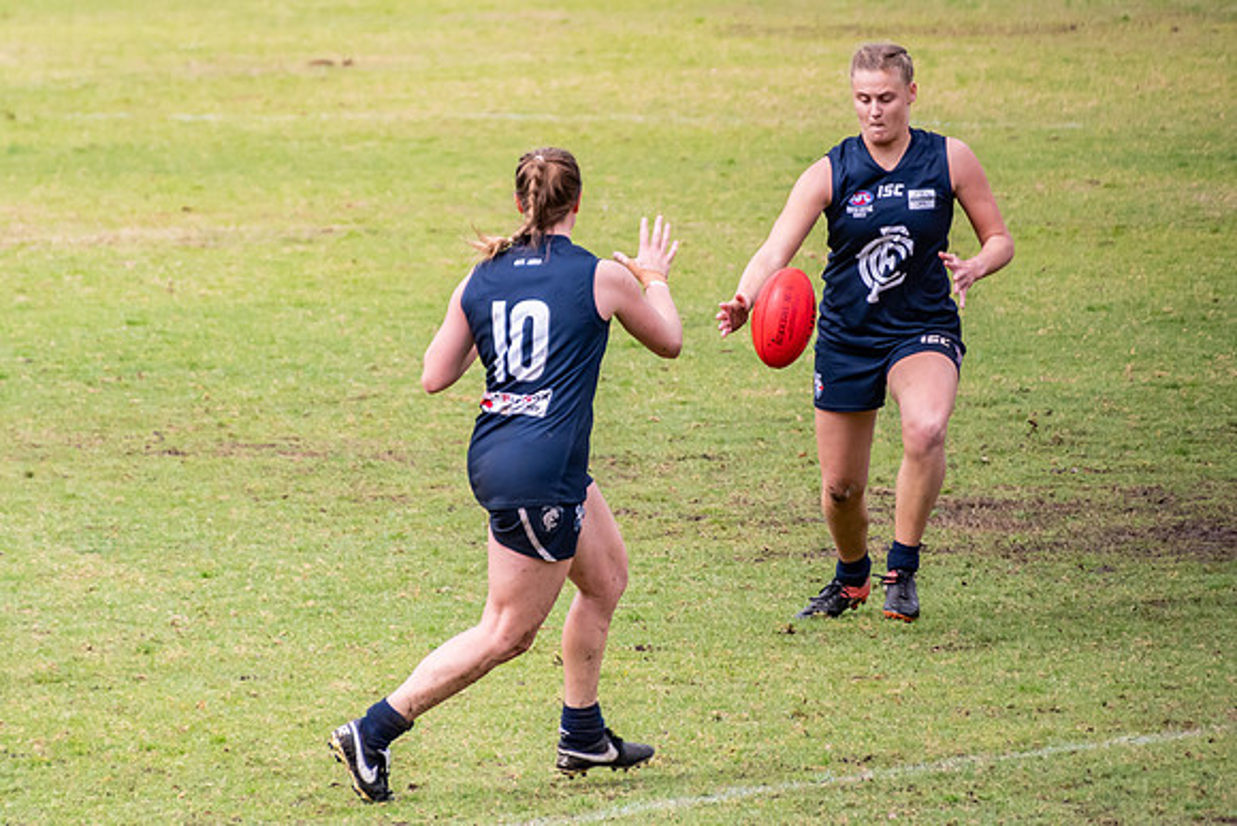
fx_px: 21868
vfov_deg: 2.2
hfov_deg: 3.2
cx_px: 653
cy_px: 268
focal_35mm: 636
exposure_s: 1/1600
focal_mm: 300
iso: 800
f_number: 6.3
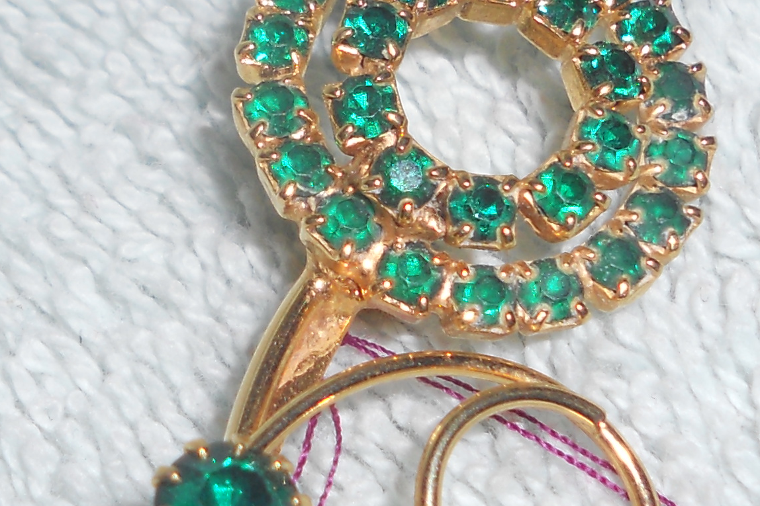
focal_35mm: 116
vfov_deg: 11.8
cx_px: 171
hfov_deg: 17.5
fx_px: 2448
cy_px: 122
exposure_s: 1/25
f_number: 8.8
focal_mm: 5.8
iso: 80
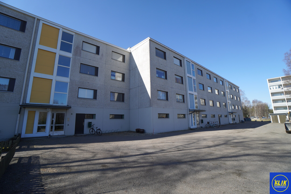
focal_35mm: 15
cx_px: 146
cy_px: 97
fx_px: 121
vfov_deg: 77.3
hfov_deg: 100.4
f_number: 4.5
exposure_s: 1/500
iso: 100
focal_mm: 10
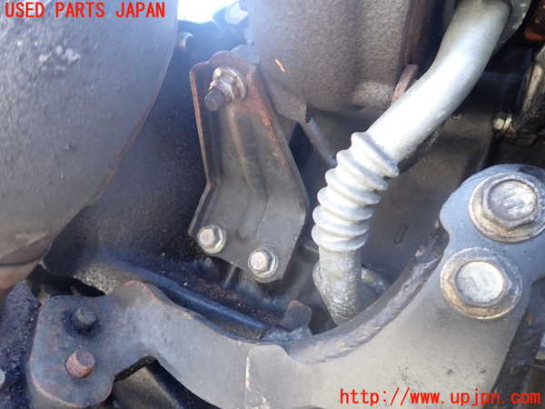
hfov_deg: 69.4
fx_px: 394
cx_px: 272
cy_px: 204
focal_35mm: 25
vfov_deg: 54.9
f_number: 2
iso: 200
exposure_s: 1/80
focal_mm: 4.5
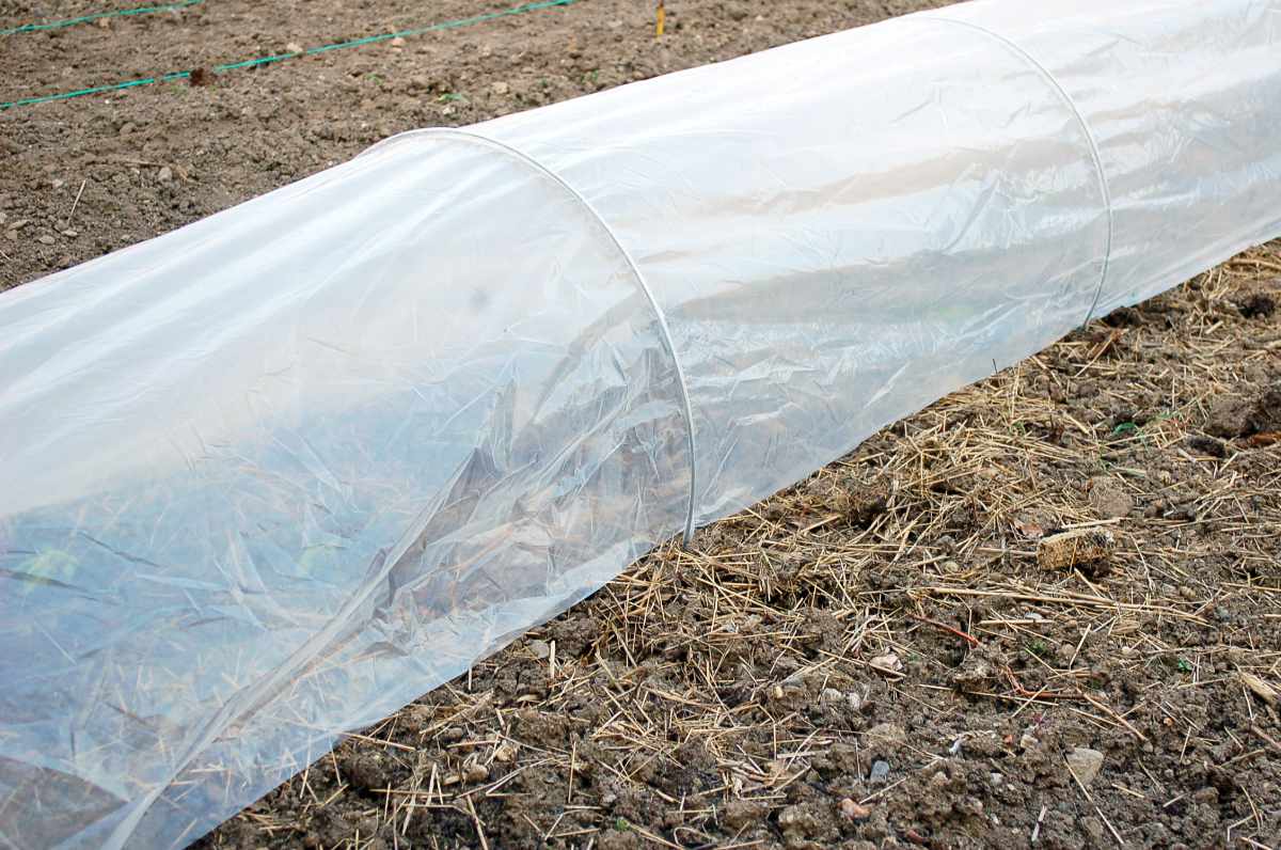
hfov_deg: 33.4
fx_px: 2132
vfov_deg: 22.5
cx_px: 640
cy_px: 425
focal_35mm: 60
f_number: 5.6
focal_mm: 40
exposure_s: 1/125
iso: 280
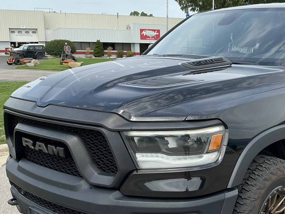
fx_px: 395
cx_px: 221
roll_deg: -0.9
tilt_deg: -13.6
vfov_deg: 30.0
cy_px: 145
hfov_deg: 38.4
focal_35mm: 48
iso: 25
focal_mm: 3
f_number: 1.8
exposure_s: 1/709
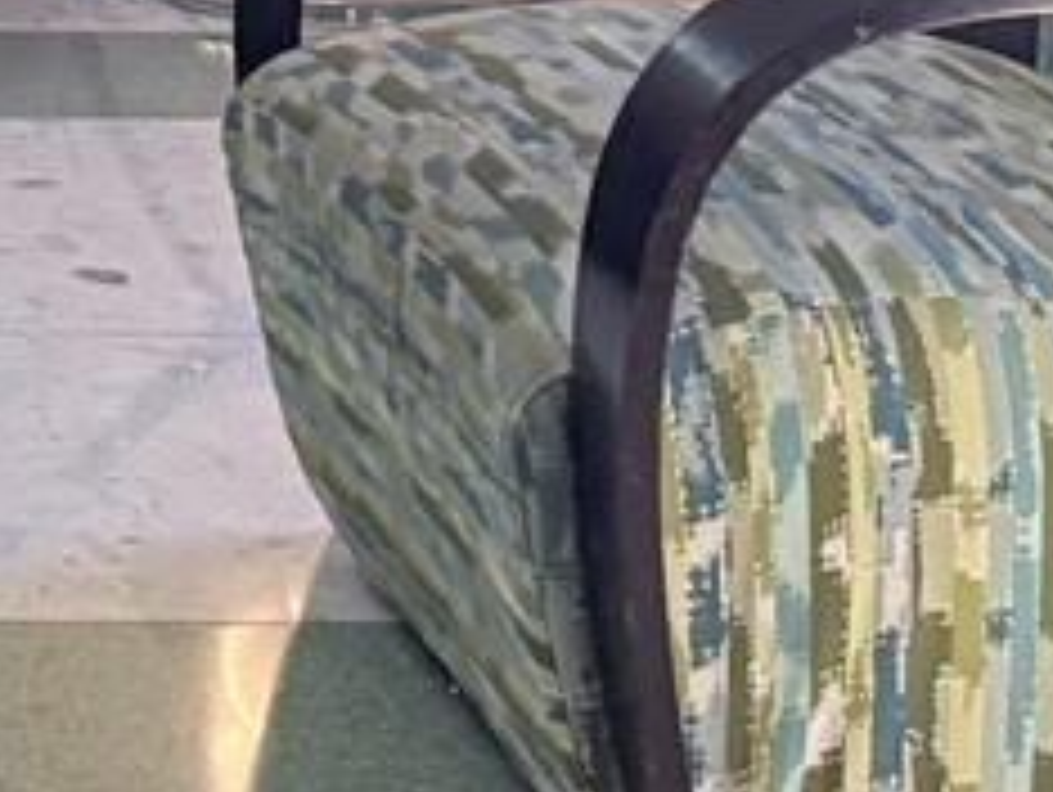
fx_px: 4994
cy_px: -891
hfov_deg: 11.0
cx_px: -981
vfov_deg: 8.5
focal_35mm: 164
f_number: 1.78
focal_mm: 6.76
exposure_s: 1/120
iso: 320
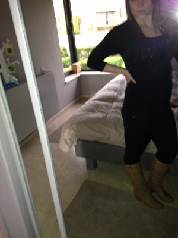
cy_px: 119
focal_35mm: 33
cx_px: 89
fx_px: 226
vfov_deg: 55.4
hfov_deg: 42.9
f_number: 2.4
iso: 320
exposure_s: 1/16
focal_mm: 4.13
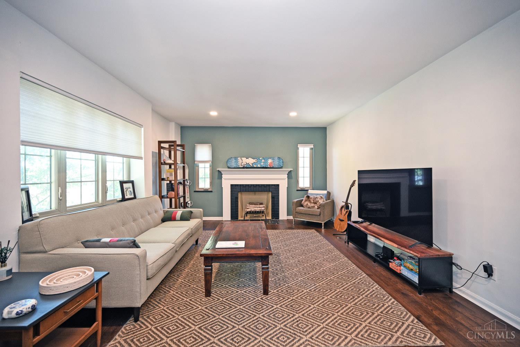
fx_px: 202
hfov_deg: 104.3
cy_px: 174
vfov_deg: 81.2
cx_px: 260
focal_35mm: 14
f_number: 4
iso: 800
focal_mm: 14
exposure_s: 1/60
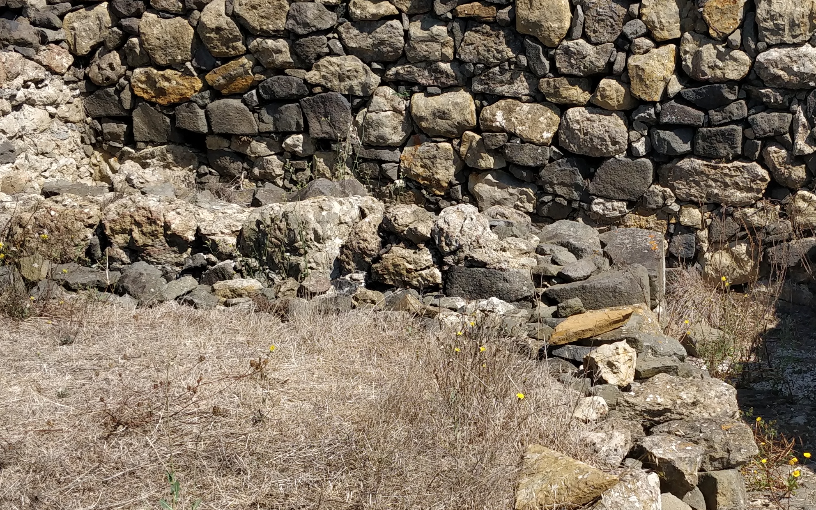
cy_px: 362
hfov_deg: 33.7
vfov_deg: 21.9
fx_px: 1312
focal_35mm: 59
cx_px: 639
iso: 100
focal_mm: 4.1
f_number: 1.7
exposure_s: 1/1547
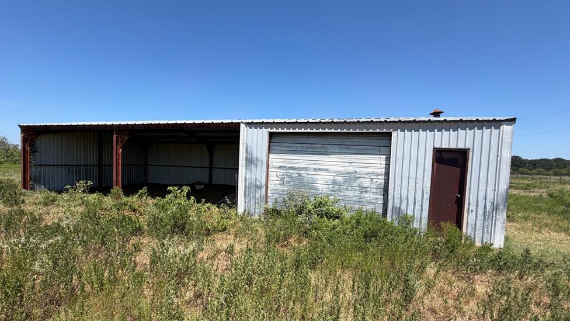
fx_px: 242
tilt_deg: -0.4
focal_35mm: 16
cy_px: 174
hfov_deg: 99.4
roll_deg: -2.1
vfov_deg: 67.0
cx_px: 278
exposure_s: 1/770
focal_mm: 2.22
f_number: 2.2
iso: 25
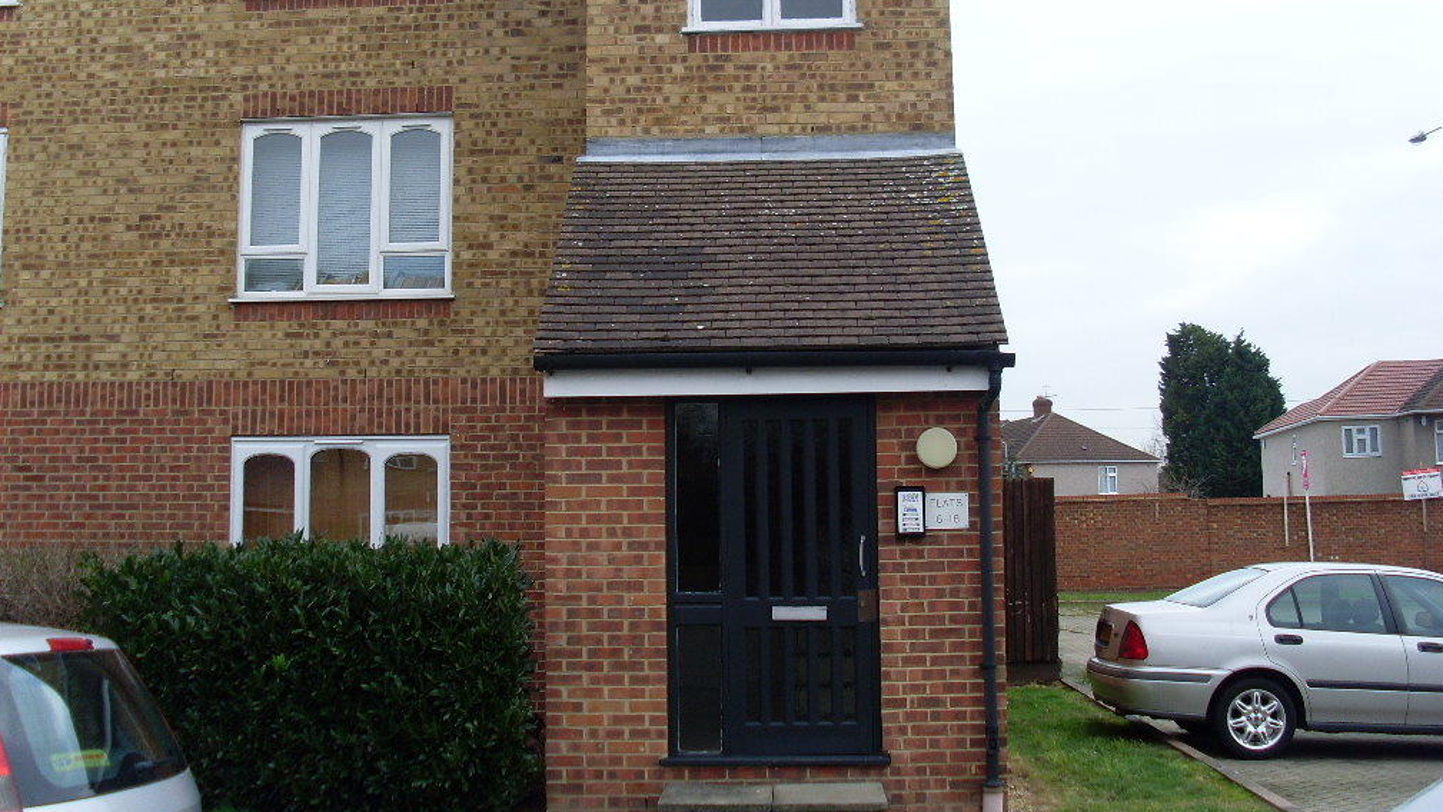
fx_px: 1607
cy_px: 289
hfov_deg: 48.3
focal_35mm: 42
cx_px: 731
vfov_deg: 28.2
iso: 80
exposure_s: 1/250
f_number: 3
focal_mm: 6.3
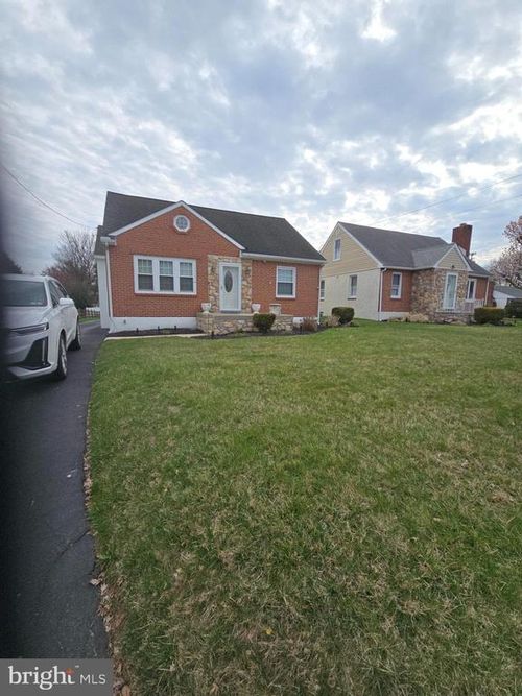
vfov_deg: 106.2
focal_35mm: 13
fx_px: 261
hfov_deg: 89.9
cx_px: 261
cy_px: 348
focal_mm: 2.2
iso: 50
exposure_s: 1/2005
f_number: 2.2
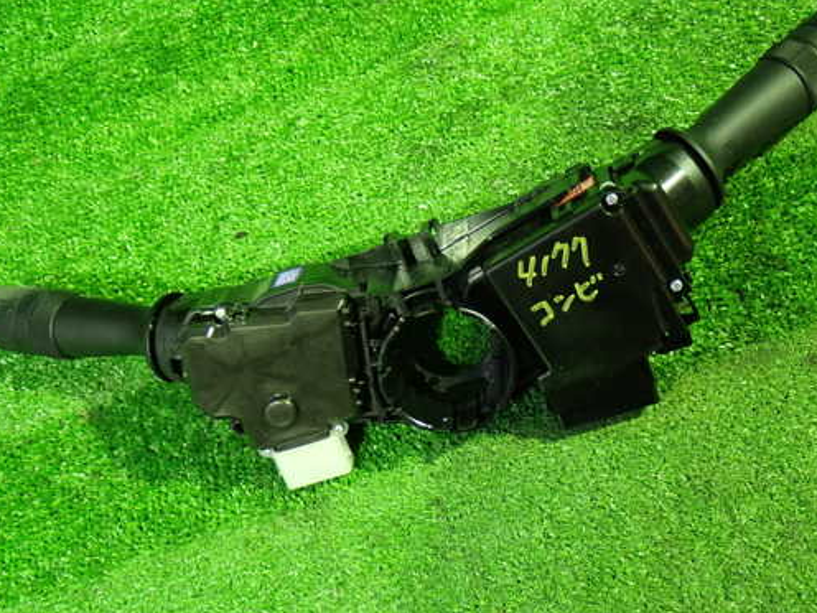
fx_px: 1086
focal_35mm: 46
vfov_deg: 31.5
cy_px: 300
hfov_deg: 41.2
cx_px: 422
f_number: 2.7
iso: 800
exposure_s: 1/20
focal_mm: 6.83
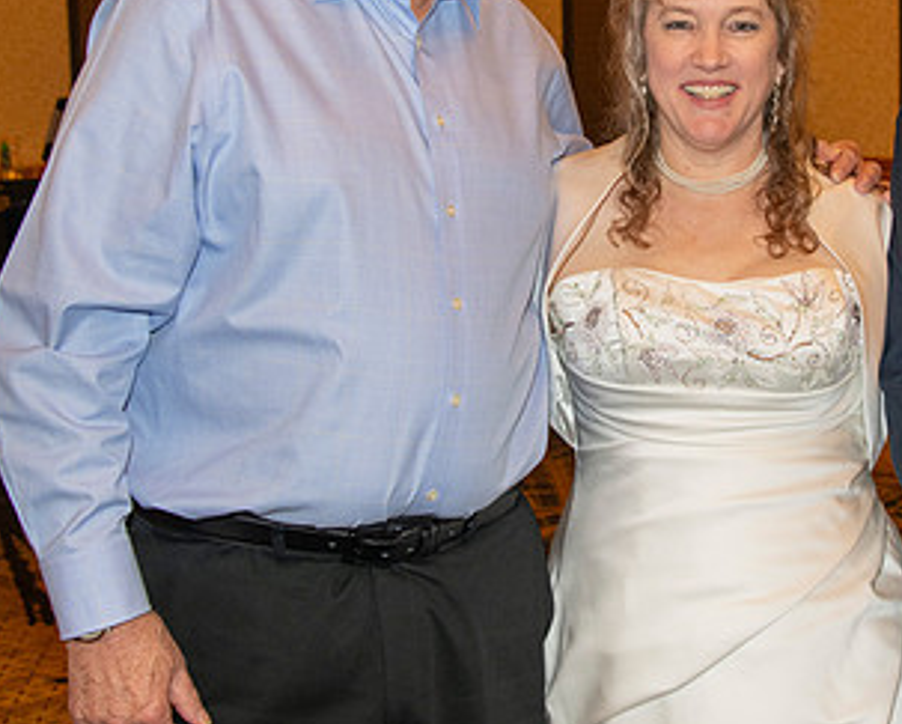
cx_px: 679
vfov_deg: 19.3
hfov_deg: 23.9
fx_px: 2111
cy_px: 177
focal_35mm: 79
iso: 2000
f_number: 5.6
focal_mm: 44
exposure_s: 1/60
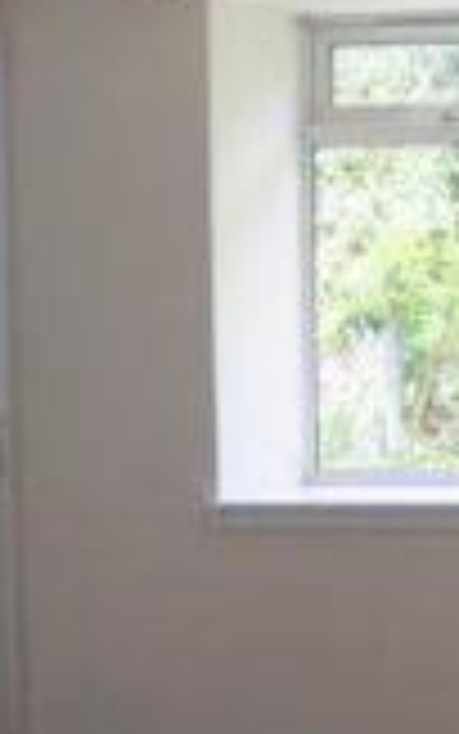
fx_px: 2120
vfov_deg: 19.5
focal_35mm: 106
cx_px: 529
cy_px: 561
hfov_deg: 12.1
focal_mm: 5.8
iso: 50
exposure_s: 1/56.2
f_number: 3.1
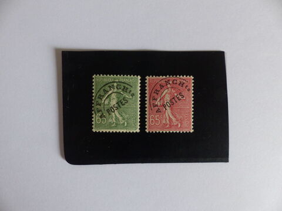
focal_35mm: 25
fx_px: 204
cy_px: 106
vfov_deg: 54.9
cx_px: 141
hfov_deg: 69.4
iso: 250
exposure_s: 1/60
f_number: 2.8
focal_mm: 4.5
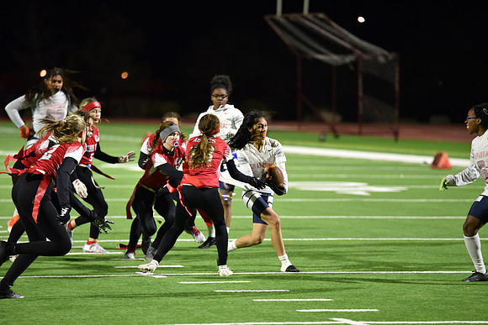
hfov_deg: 10.3
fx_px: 2712
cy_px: 162
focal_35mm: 200
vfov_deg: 6.9
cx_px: 244
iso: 6400
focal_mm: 200
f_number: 2.8
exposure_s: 1/640
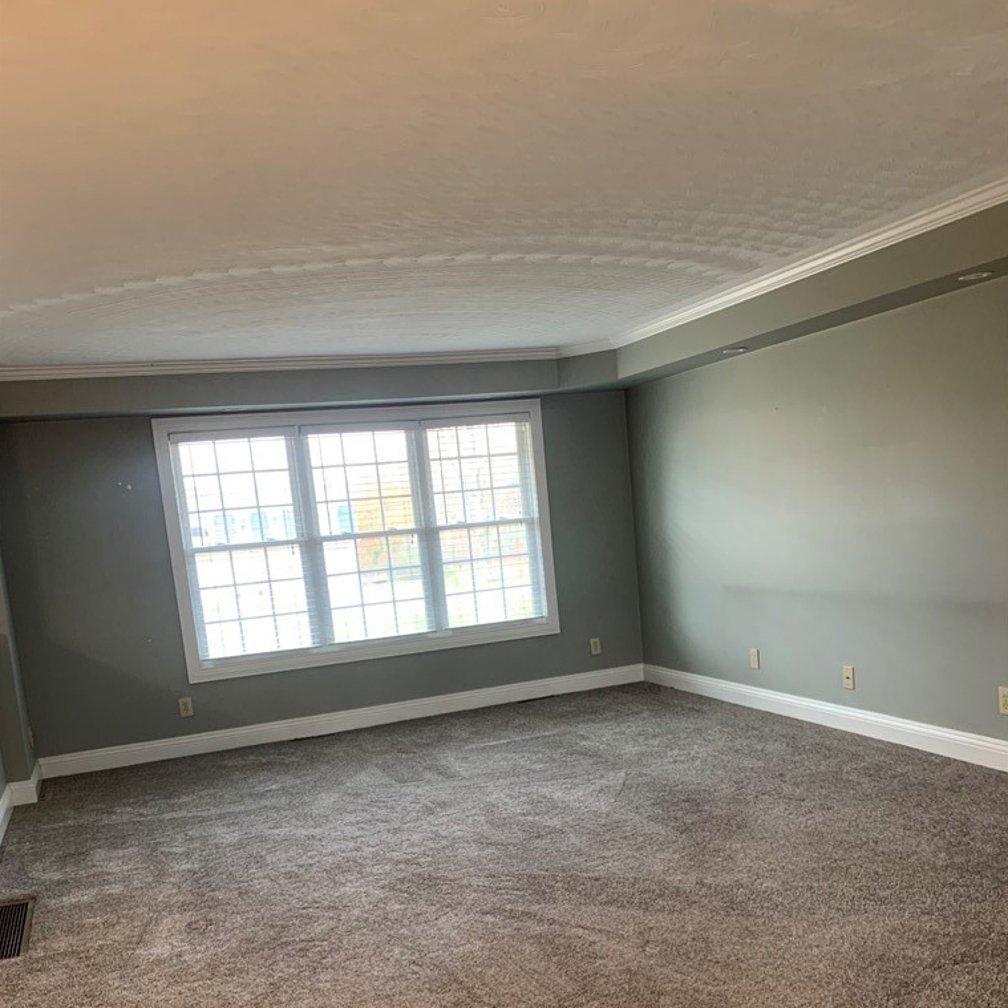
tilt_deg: -7.2
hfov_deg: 52.5
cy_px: 668
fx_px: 1021
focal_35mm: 31
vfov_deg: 51.6
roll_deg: +5.0
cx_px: 503
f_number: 1.8
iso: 160
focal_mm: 4.25
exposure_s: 1/60
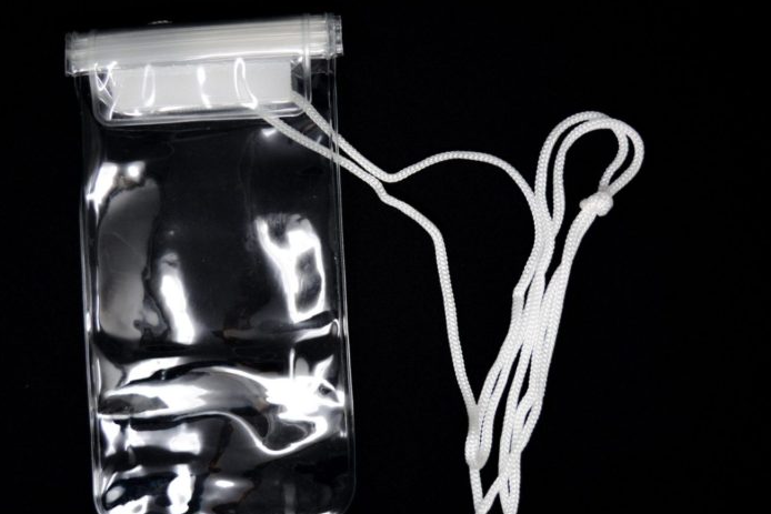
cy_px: 297
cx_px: 334
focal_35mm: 60
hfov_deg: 33.5
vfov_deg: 22.7
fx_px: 1280
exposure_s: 1/80
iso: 125
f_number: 4
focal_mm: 27
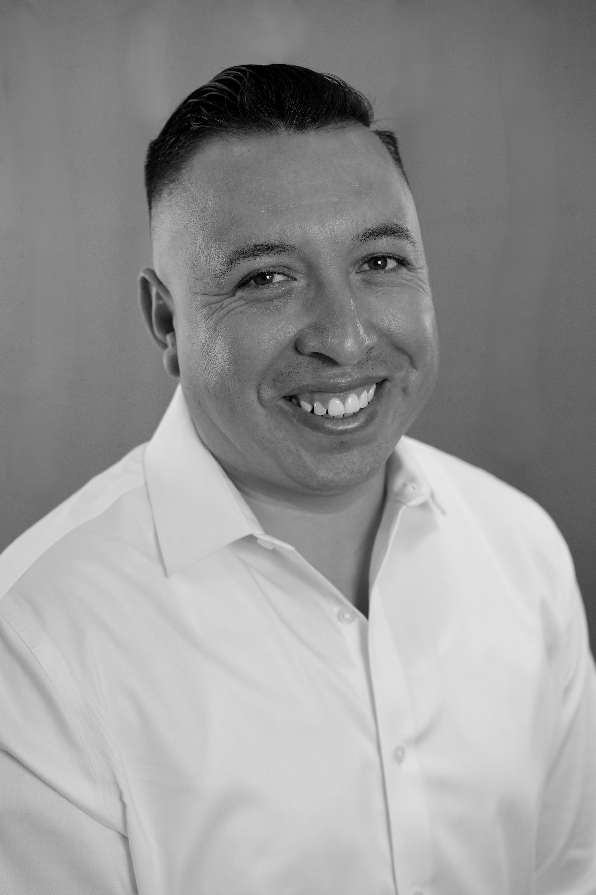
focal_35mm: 55
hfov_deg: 24.6
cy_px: 448
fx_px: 1366
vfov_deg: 36.2
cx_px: 298
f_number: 4
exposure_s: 1/160
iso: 400
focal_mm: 55
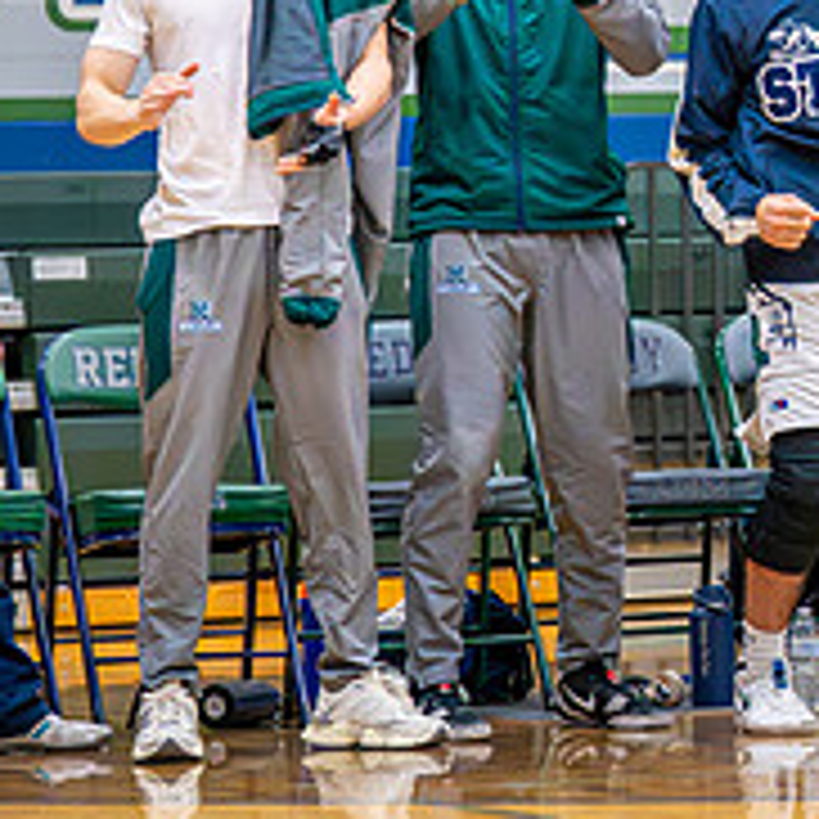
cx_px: 1066
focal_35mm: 210
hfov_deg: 8.2
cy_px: -7
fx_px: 5621
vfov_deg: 8.3
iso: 6400
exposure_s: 1/1000
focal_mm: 70
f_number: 2.8
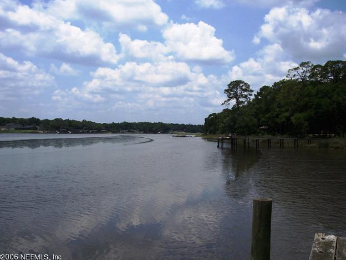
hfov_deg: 46.8
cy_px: 131
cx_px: 170
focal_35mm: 40
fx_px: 400
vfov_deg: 36.0
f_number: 5.6
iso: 100
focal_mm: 8
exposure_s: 1/750
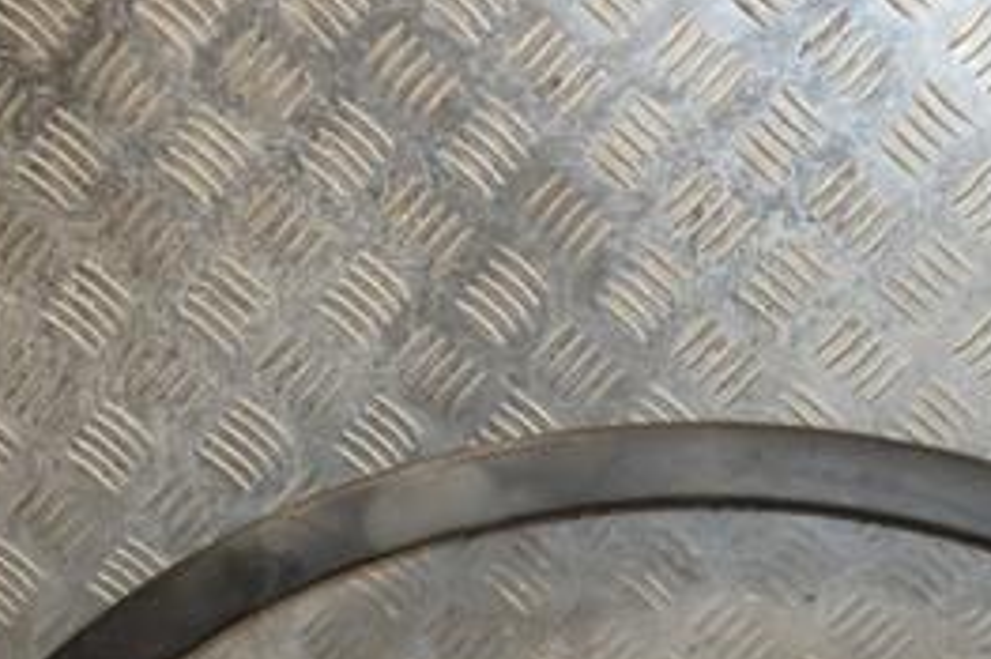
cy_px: 731
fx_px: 2448
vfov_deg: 14.9
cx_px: 776
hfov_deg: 22.6
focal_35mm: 89
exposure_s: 1/200
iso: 800
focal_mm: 26
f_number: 5
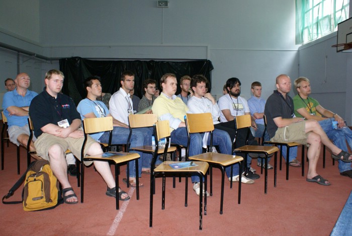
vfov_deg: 43.7
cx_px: 176
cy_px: 118
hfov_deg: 61.9
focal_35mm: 30
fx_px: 294
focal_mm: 20
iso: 800
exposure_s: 1/15
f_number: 5.6
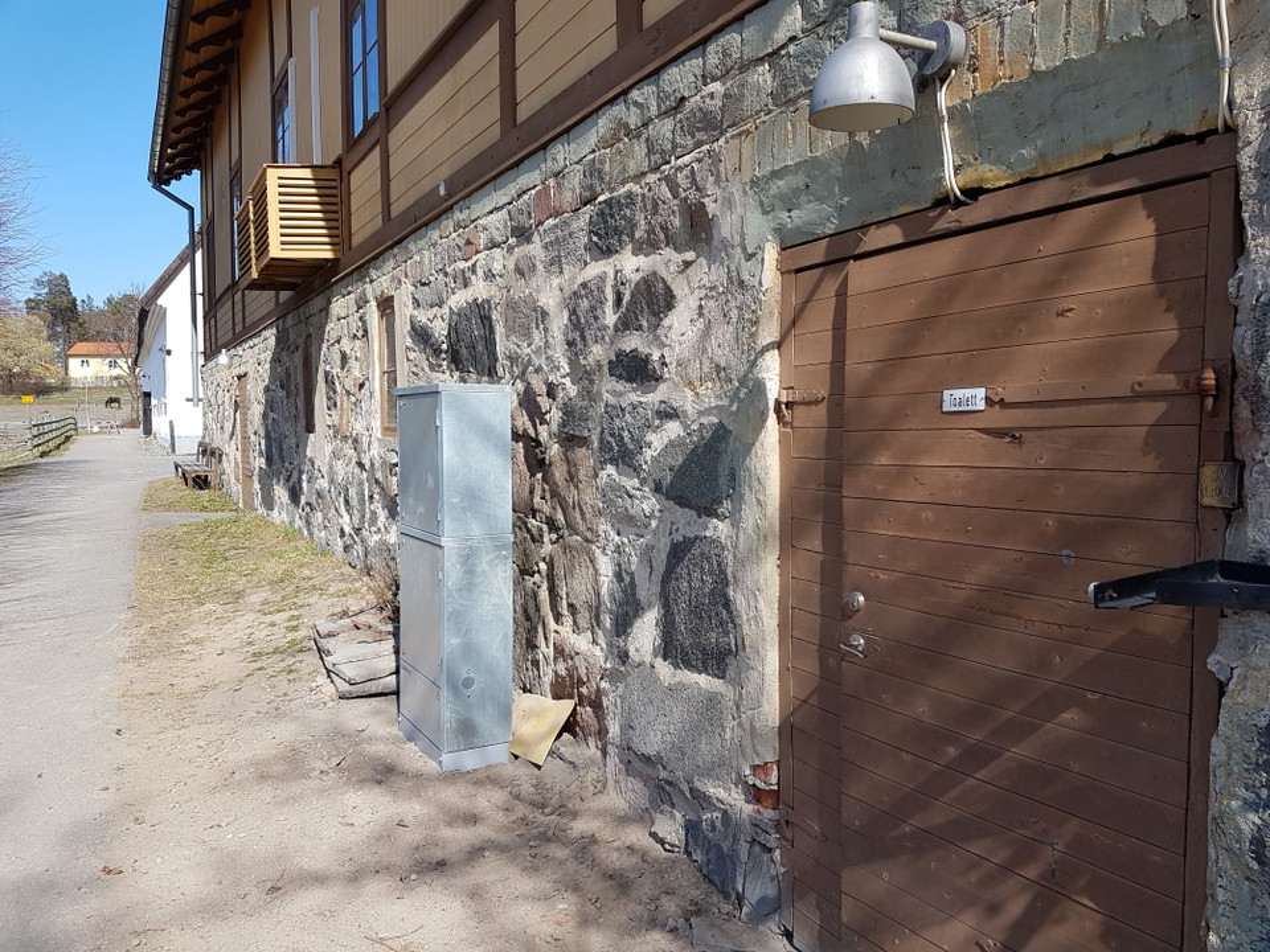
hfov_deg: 67.3
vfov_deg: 53.1
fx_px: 954
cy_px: 476
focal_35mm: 26
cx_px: 635
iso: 40
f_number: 1.7
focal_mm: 4.2
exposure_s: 1/1304
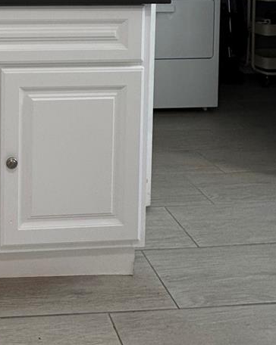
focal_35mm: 36
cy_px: -23
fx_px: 368
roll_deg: +0.9
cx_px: -22
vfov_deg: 41.5
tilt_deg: -0.7
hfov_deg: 35.6
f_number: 2.2
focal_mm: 2.22
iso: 200
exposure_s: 1/120
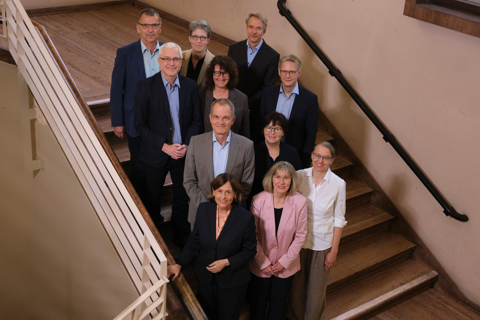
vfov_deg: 25.5
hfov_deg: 37.5
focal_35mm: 53
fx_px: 707
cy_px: 176
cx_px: 220
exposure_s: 1/50
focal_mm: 31.5
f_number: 7.1
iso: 1000
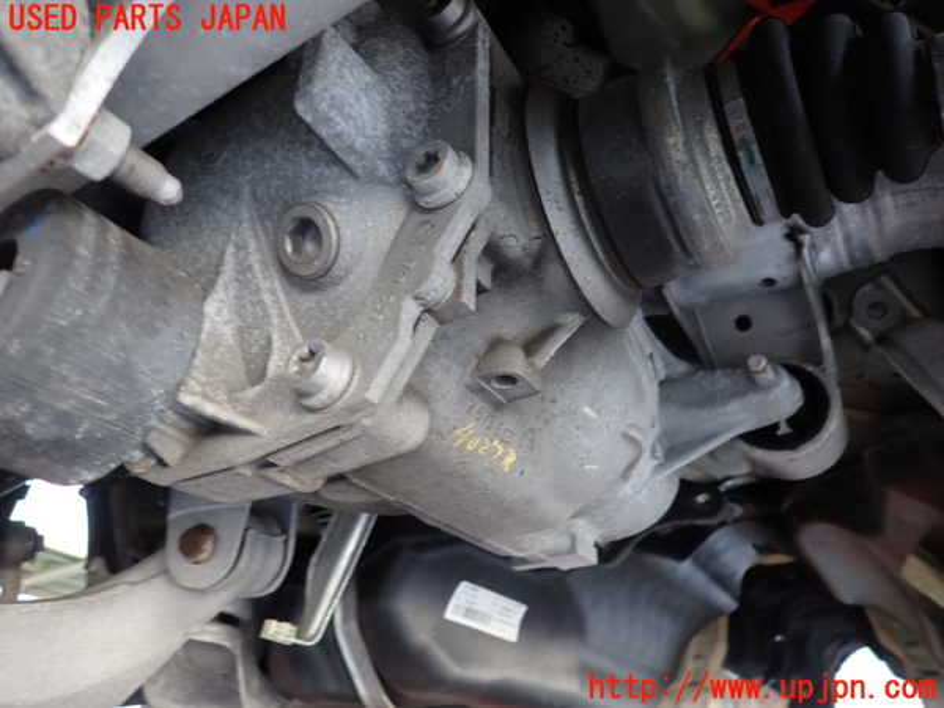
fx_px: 682
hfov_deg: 69.4
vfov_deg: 54.9
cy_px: 354
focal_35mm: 25
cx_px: 472
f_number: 2
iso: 200
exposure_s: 1/30
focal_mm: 4.5
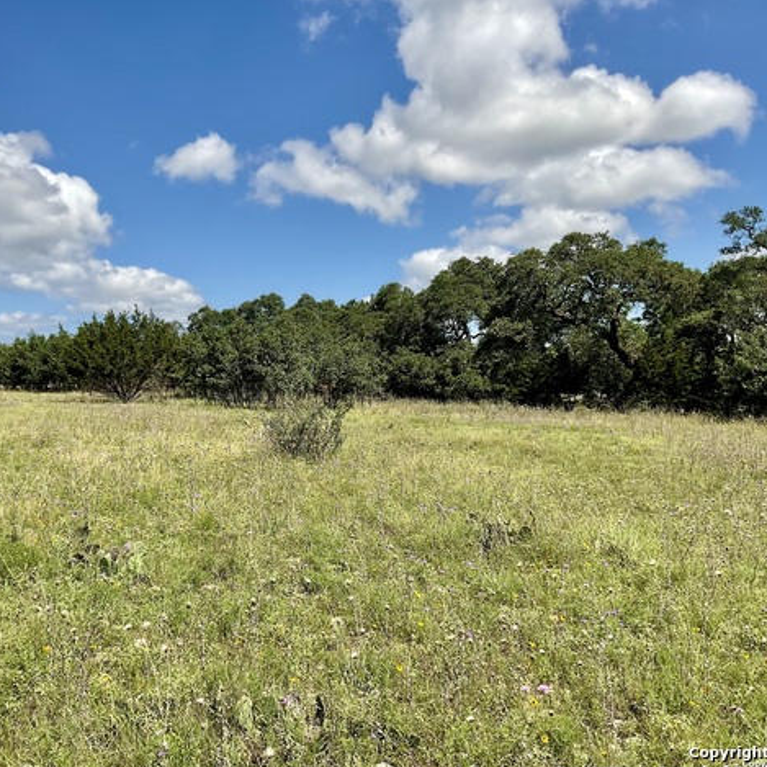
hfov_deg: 46.9
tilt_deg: -0.7
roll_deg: +1.2
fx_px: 877
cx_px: 296
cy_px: 389
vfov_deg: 47.2
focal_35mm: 35
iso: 16
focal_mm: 3
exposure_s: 1/2320
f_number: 1.8
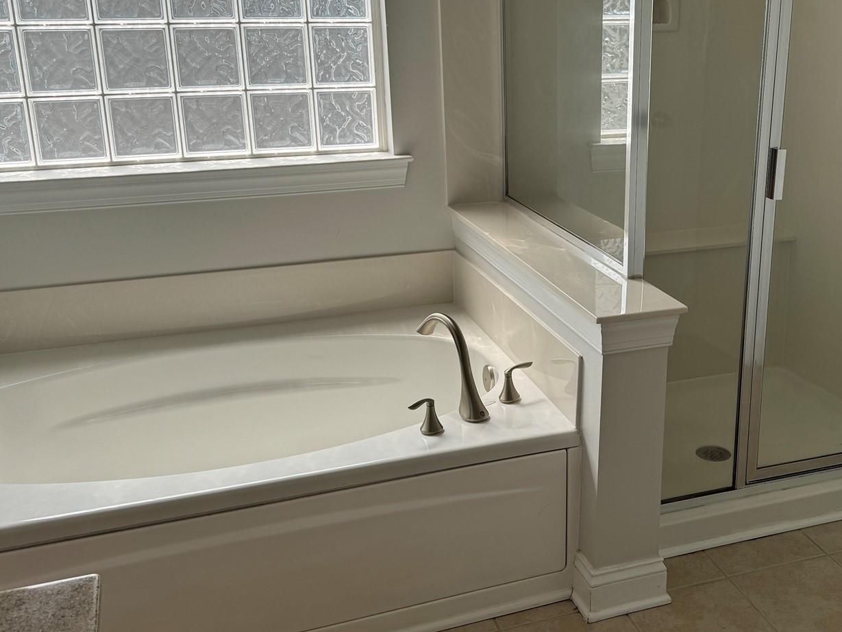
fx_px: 973
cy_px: 271
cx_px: 565
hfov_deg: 46.0
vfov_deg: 35.9
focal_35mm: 40
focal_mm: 6.76
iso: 80
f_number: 1.78
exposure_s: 1/1366
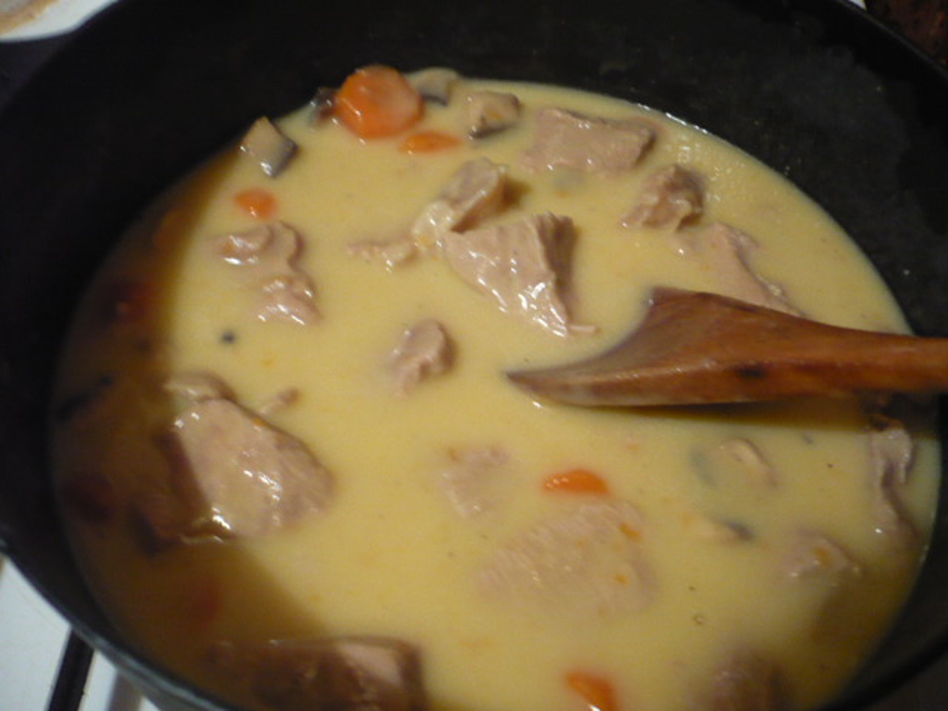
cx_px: 474
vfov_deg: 40.7
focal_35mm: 35
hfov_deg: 52.6
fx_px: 959
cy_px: 356
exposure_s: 1/8
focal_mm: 5.8
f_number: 2.8
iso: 320
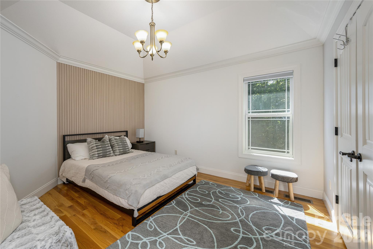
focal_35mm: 14
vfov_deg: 81.3
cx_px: 186
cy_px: 124
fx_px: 145
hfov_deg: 104.2
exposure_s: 1/80
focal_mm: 14
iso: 320
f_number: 7.1
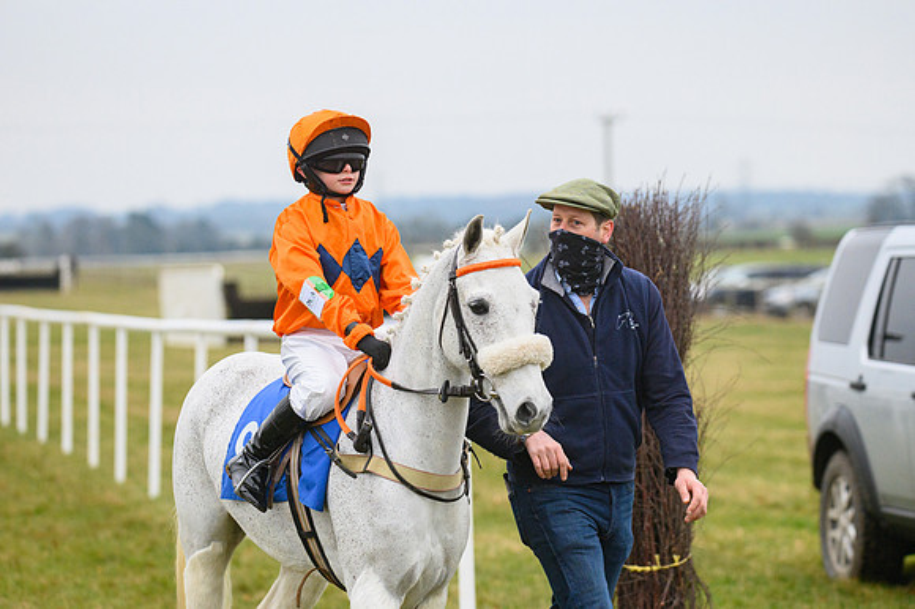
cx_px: 458
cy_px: 304
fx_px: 3937
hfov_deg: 13.3
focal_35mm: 155
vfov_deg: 8.8
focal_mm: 155
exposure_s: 1/2000
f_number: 5
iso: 1000
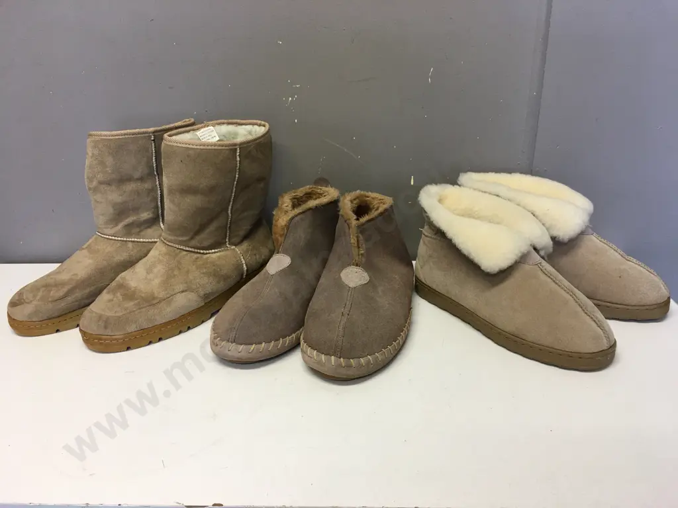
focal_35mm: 29
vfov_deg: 48.2
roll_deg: +0.6
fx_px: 568
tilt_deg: -20.0
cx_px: 339
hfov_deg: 61.7
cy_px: 254
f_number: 2.2
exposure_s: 1/33
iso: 32
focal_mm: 4.15
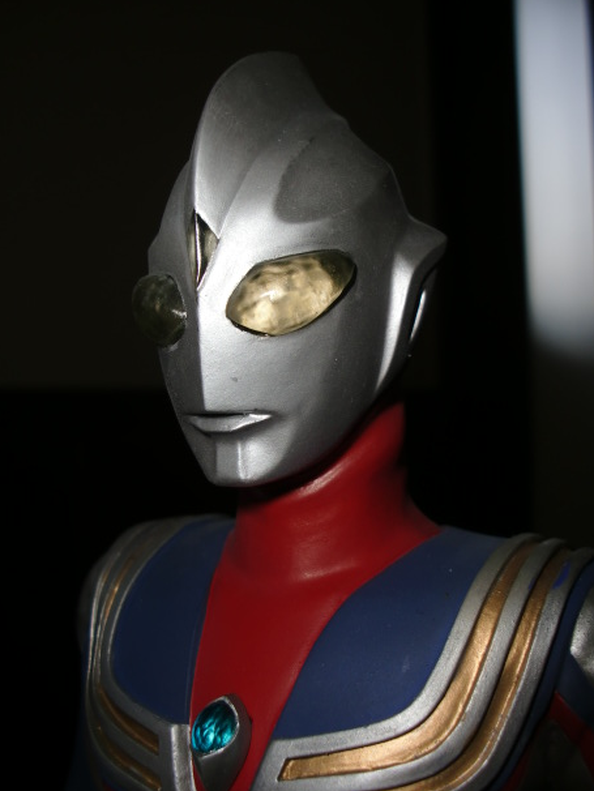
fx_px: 869
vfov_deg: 49.0
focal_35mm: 38
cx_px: 299
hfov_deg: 37.7
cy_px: 401
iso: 64
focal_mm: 6.3
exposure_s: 1/30
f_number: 7.9
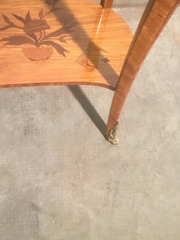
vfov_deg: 34.8
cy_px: 99
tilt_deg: -57.9
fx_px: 381
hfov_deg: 26.1
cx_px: 35
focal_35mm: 55
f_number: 2.4
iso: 200
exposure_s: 1/25
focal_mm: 3.3
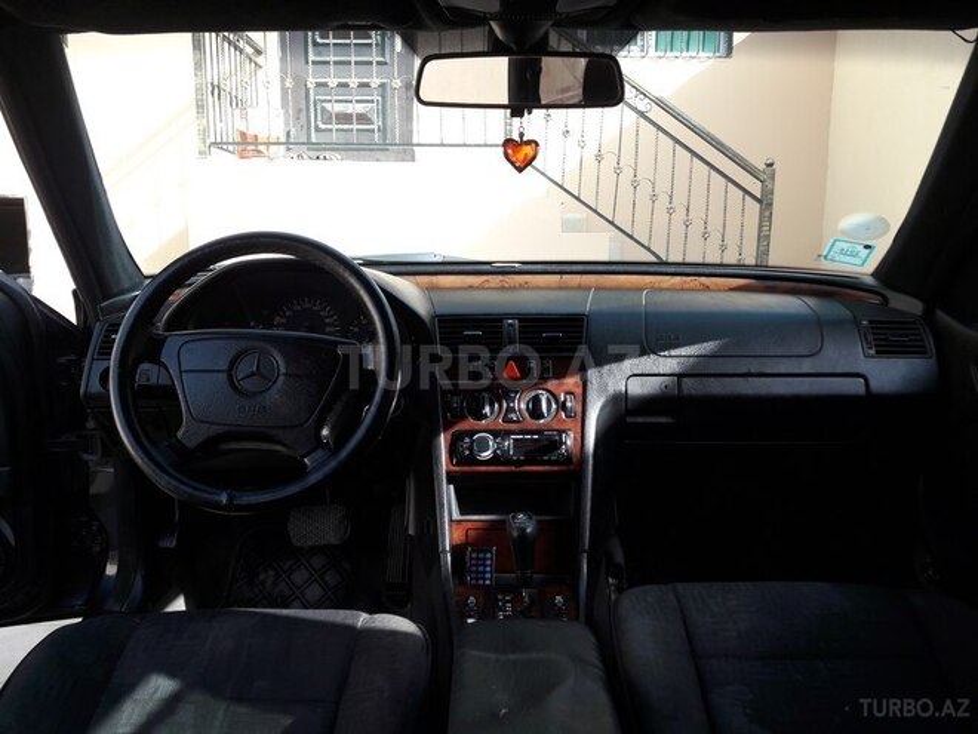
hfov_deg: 63.4
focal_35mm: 28
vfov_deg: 49.7
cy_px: 367
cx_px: 489
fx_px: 791
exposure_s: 1/220
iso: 40
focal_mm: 3.7
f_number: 1.9
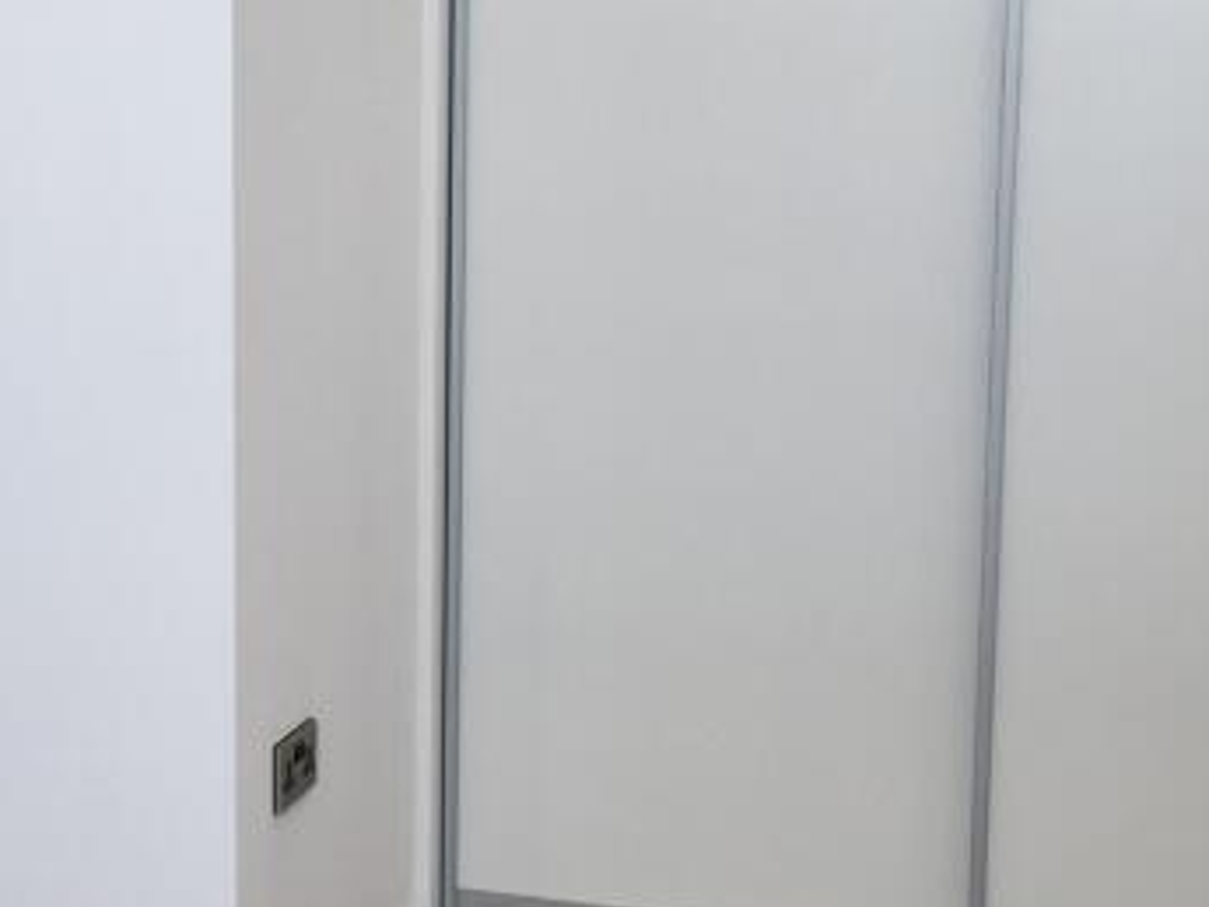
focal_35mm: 86
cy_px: 441
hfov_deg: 22.4
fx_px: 3005
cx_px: 221
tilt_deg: -11.2
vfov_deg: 17.2
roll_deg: -1.0
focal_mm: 4.15
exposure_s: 1/100
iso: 32
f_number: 2.2
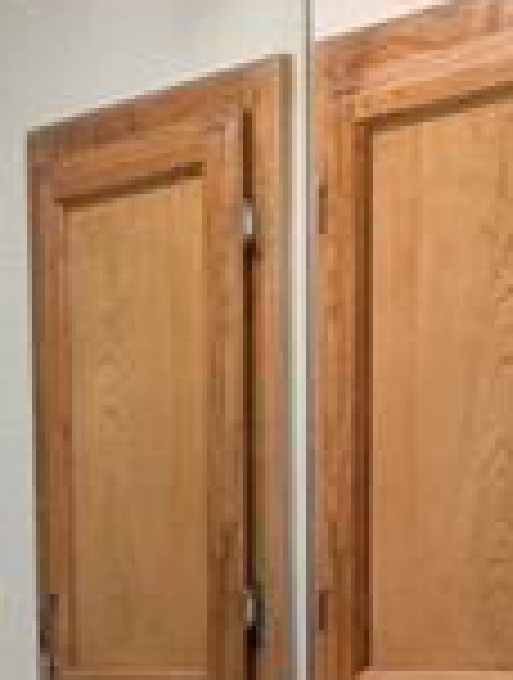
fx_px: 2401
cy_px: 1027
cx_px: -112
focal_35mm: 122
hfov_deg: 11.9
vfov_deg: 14.9
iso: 37
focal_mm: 6.9
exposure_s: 1/120
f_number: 1.68
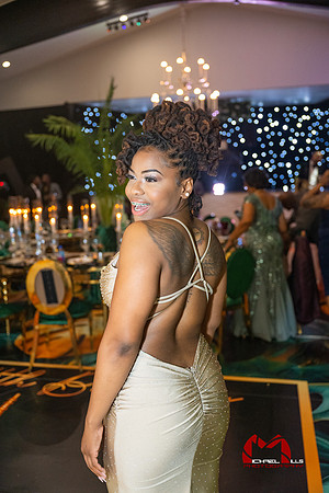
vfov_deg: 54.4
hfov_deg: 37.9
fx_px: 480
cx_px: 164
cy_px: 246
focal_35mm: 35
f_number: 2.8
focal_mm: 35
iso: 3200
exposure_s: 1/125
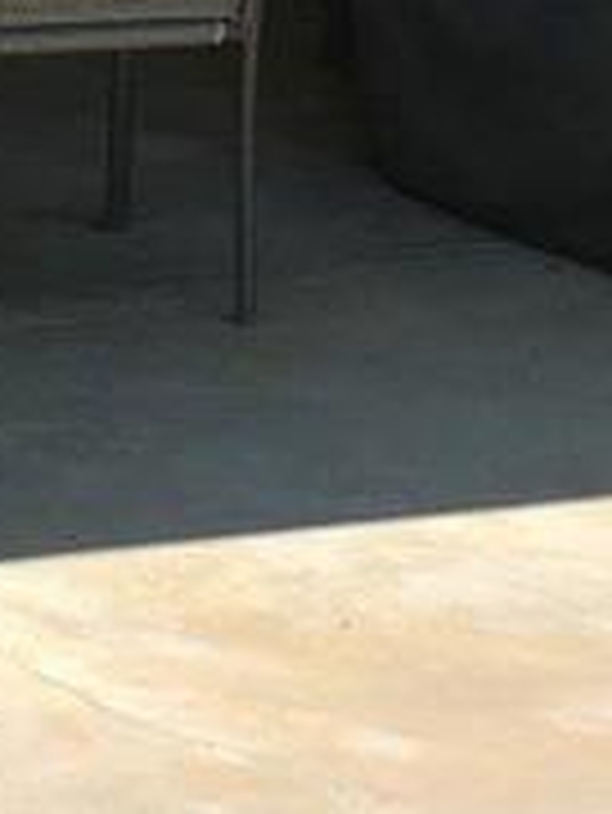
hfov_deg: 9.1
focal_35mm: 164
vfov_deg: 11.6
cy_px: -373
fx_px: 3861
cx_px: 184
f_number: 2.2
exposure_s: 1/874
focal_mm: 4.15
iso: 25
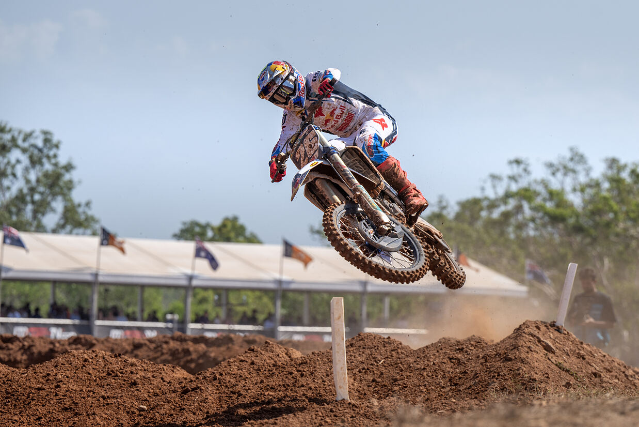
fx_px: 2752
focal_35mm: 155
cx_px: 320
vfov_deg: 8.9
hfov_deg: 13.2
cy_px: 214
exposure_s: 1/2000
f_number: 5
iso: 200
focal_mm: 155
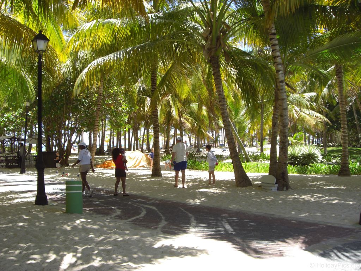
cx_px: 180
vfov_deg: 37.7
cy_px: 136
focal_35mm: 38
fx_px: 396
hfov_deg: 49.0
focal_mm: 6.2
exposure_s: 1/400
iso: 64
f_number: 2.7
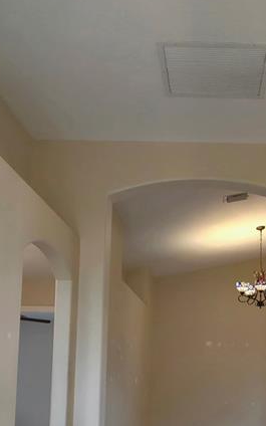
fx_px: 452
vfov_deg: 48.0
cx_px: 211
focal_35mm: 39
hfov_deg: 31.9
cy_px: 332
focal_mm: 2.2
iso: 125
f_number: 1.9
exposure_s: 1/60.2
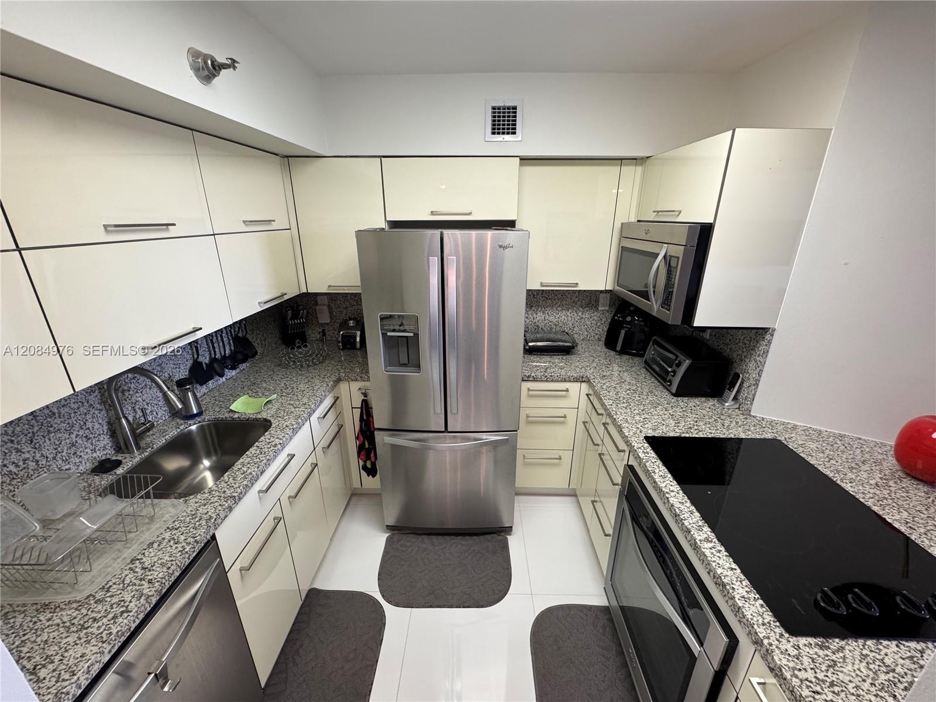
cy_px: 351
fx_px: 379
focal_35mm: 14
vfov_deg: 85.7
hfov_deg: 102.1
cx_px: 468
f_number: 2.2
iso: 250
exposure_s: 1/120
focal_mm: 2.22
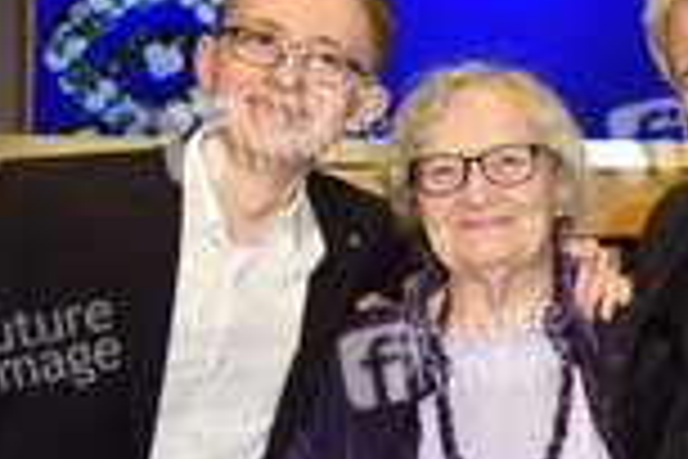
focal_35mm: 130
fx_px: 2484
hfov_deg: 15.3
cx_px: 785
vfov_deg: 10.5
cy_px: 243
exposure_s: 1/125
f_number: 6.3
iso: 2000
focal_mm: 44
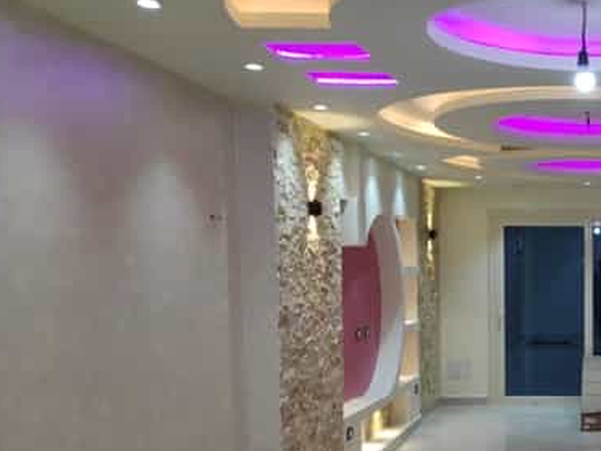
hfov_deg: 38.8
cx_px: 603
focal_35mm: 43
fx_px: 747
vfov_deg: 33.1
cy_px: 325
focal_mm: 3.94
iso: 314
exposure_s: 1/100
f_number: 1.9
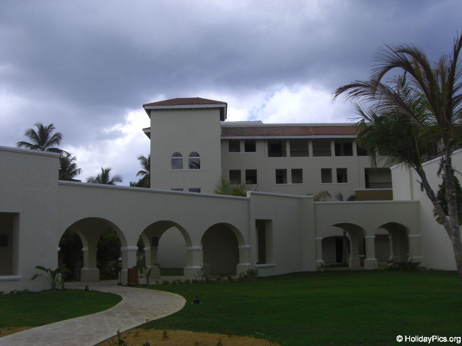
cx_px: 231
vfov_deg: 37.7
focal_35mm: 38
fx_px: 507
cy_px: 173
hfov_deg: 49.0
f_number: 8
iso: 100
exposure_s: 1/200
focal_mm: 6.2
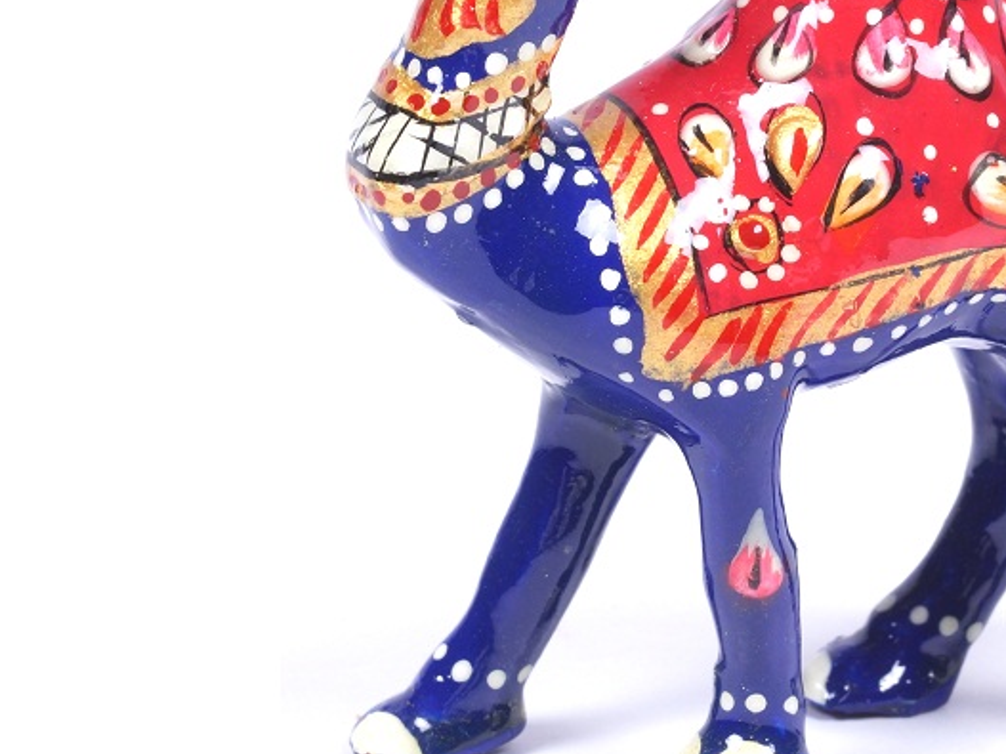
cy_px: 263
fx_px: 6363
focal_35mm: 219
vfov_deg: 6.8
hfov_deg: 9.0
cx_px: 823
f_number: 16
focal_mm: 100
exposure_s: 1/125
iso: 400
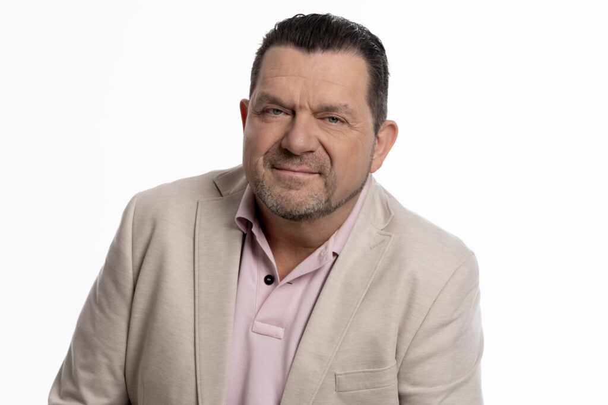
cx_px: 304
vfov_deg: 8.3
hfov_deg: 12.5
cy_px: 202
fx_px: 2787
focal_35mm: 165
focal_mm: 165
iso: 100
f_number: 11
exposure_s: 1/125
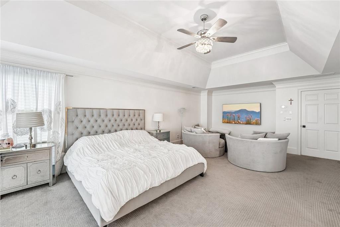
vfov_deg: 81.2
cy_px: 114
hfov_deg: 104.3
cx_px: 170
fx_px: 132
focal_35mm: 14
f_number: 8
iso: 320
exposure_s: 1/5
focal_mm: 14
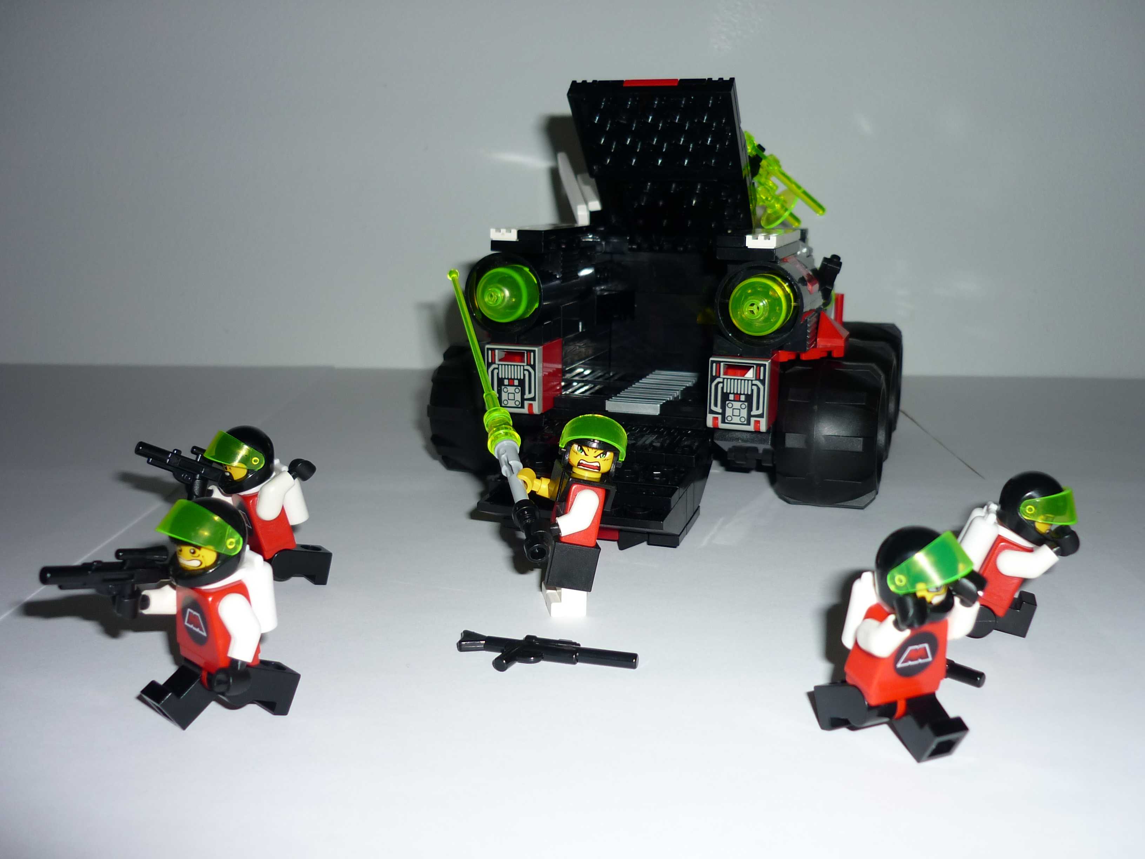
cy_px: 430
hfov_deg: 55.4
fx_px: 1092
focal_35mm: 33
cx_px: 572
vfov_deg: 42.9
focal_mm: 5.5
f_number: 2.8
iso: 100
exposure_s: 1/60
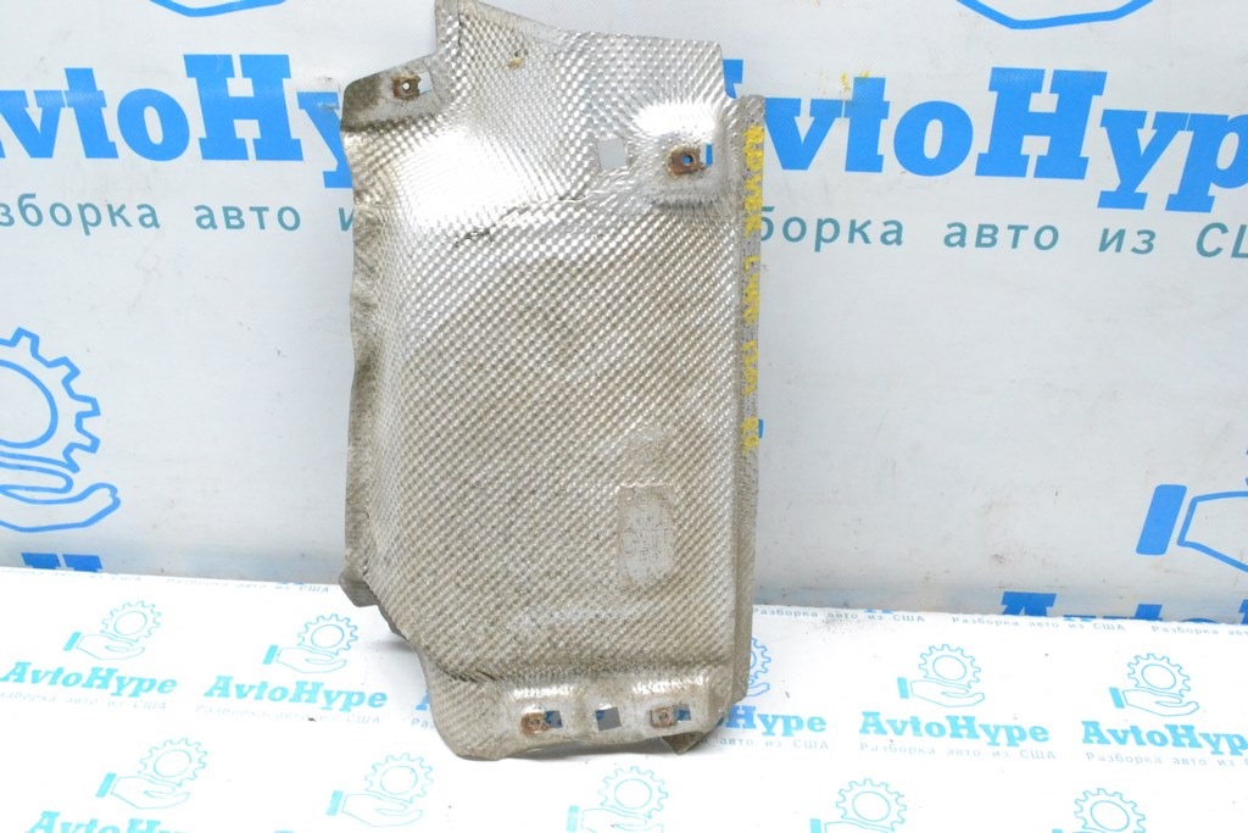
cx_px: 624
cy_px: 416
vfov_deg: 36.9
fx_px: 1248
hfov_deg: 53.1
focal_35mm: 36
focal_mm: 24
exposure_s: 1/125
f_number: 10
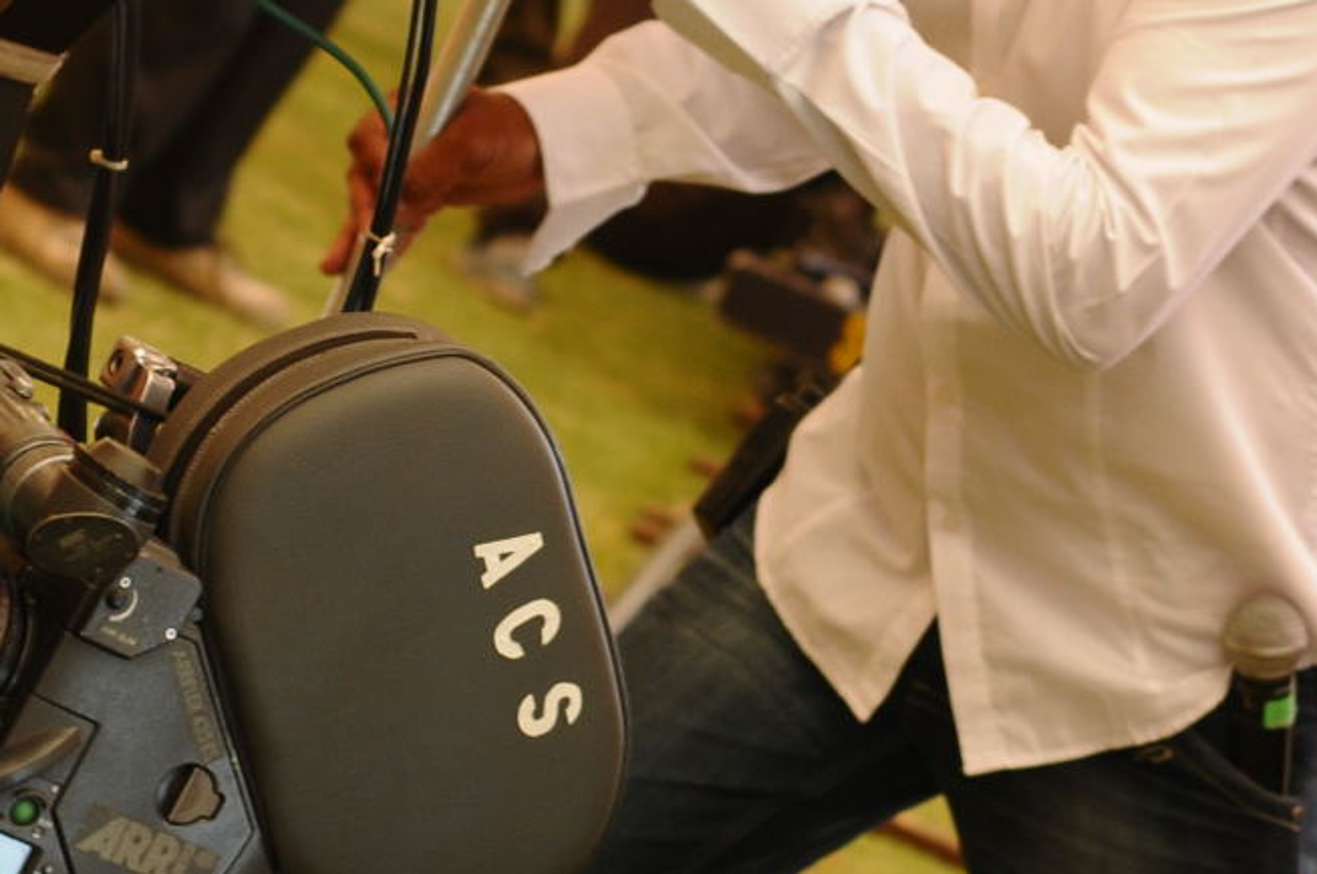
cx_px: 902
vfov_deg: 5.8
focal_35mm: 235
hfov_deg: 8.8
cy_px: 419
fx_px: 8584
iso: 320
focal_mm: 50
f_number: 3.5
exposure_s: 1/400
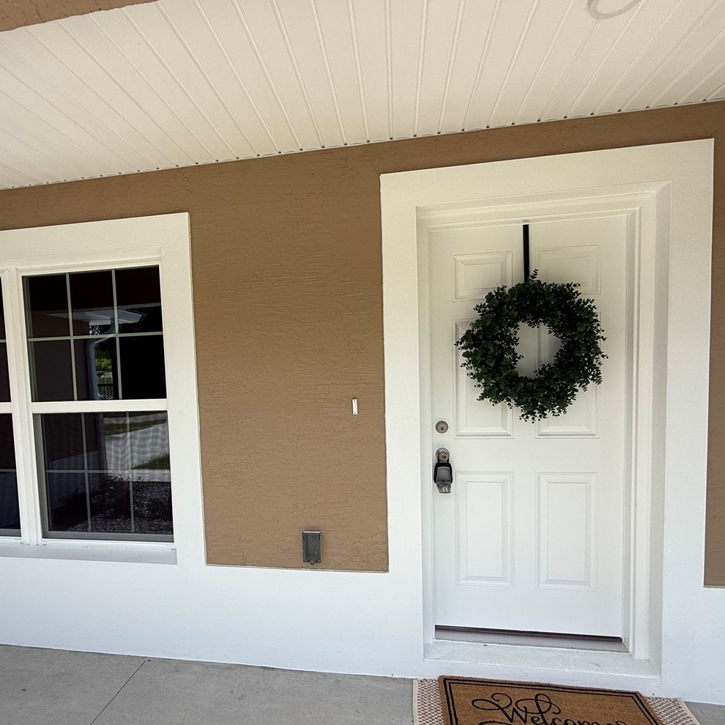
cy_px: 402
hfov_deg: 74.5
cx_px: 315
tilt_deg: -4.3
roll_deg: +1.9
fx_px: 474
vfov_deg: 74.6
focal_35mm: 20
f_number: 2.2
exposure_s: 1/1105
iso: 50
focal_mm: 2.22
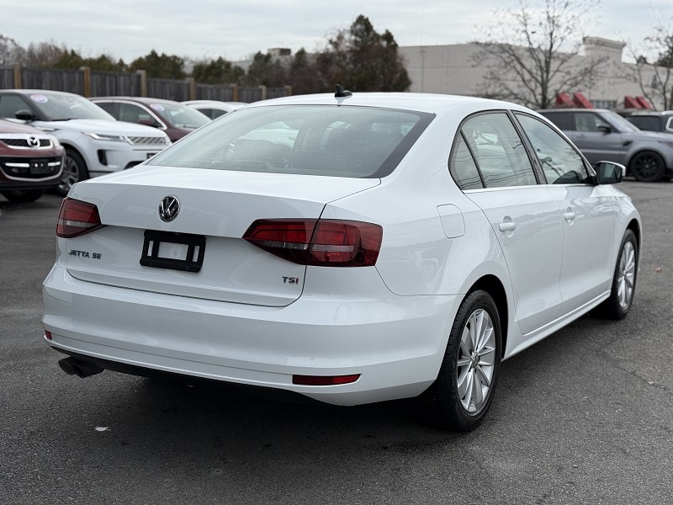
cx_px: 336
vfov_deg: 30.3
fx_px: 933
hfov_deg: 39.7
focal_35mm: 48
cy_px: 252
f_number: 1.78
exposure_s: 1/1795
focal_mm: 6.76
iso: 64
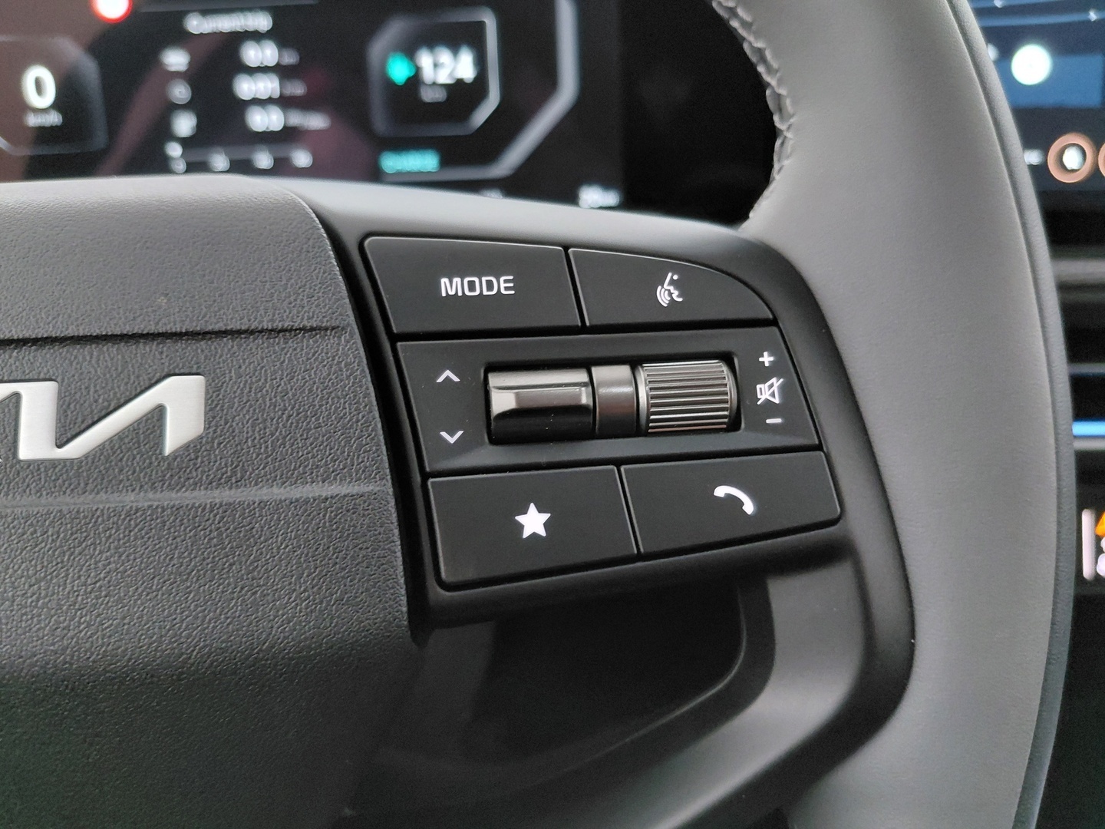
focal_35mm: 25
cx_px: 552
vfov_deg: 54.9
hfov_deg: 69.4
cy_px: 414
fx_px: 798
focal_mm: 4.69
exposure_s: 1/24
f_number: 1.8
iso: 400
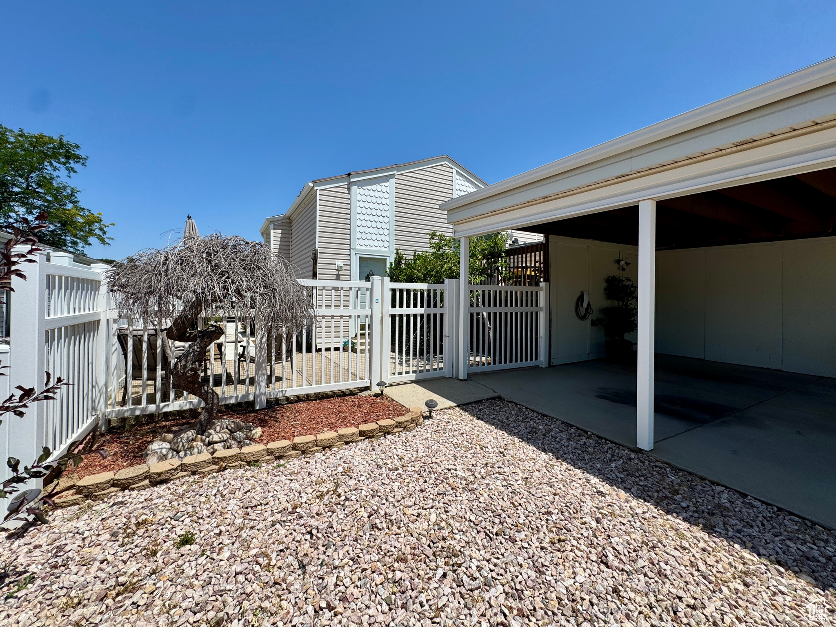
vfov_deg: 85.7
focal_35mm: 14
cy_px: 314
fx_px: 338
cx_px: 418
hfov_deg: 102.1
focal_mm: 2.22
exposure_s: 1/2770
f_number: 2.2
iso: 40
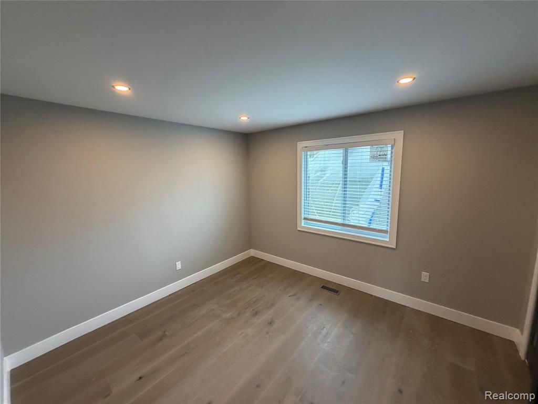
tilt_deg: -10.9
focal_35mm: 14
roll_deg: +1.3
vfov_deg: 85.7
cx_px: 269
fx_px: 218
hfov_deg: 102.1
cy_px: 202
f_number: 2.2
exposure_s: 1/121
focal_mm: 2.22
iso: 320
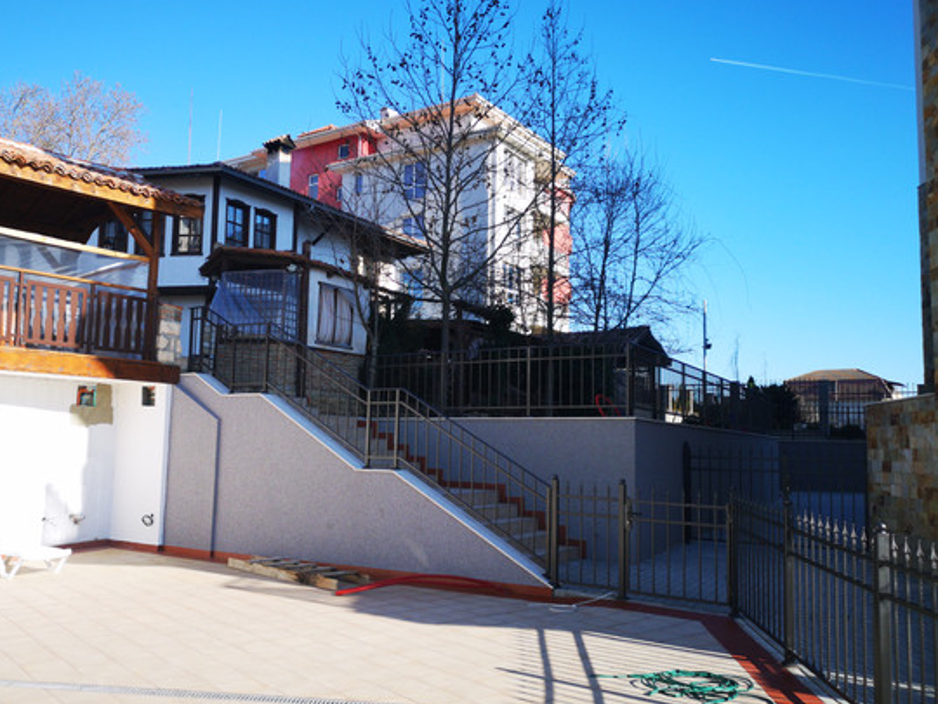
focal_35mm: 32
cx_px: 391
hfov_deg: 56.5
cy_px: 360
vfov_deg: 44.2
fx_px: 867
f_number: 1.8
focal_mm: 5.58
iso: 50
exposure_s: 1/890
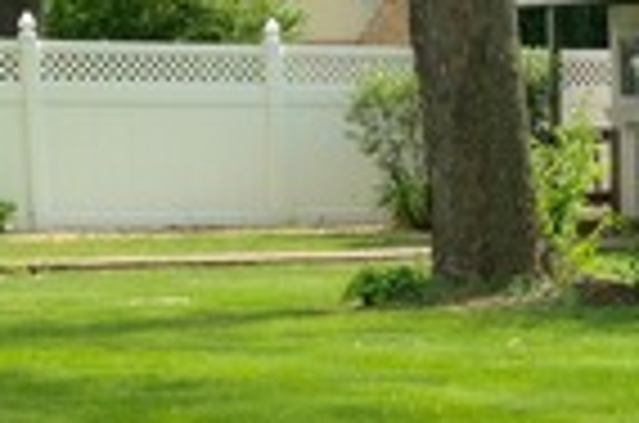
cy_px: 522
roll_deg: -0.3
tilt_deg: -8.5
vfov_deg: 8.7
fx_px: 2745
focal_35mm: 155
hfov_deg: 13.1
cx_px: 603
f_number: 2.4
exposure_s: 1/753
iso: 50
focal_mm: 4.12
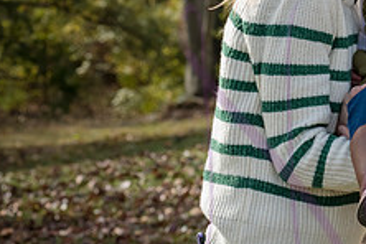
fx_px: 2440
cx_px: 455
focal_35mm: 240
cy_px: 29
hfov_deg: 8.5
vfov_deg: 5.7
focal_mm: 92
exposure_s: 1/500
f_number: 7.1
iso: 400
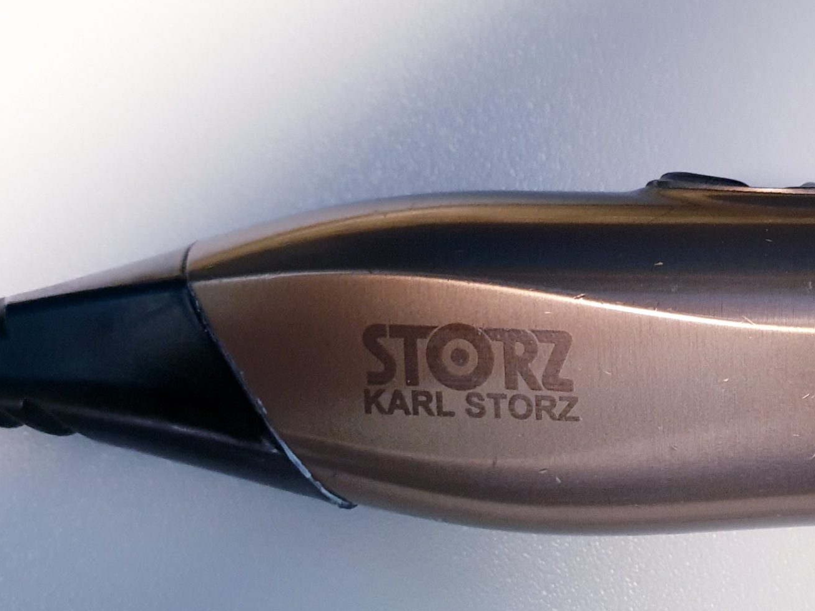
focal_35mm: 51
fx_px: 1201
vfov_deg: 27.9
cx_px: 718
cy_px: 497
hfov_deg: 35.5
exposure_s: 1/50
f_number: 2.4
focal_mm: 4.3
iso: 320
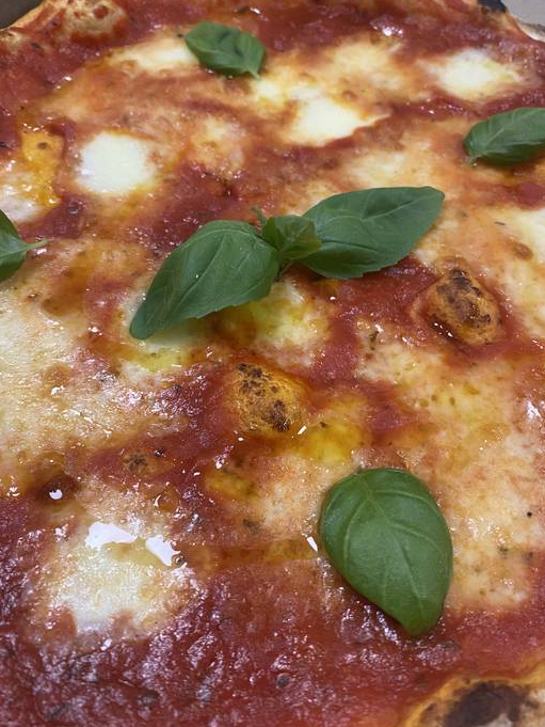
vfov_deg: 63.4
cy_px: 361
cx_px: 286
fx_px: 588
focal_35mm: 28
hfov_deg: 49.7
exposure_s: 1/60
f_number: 1.8
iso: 125
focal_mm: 4.25
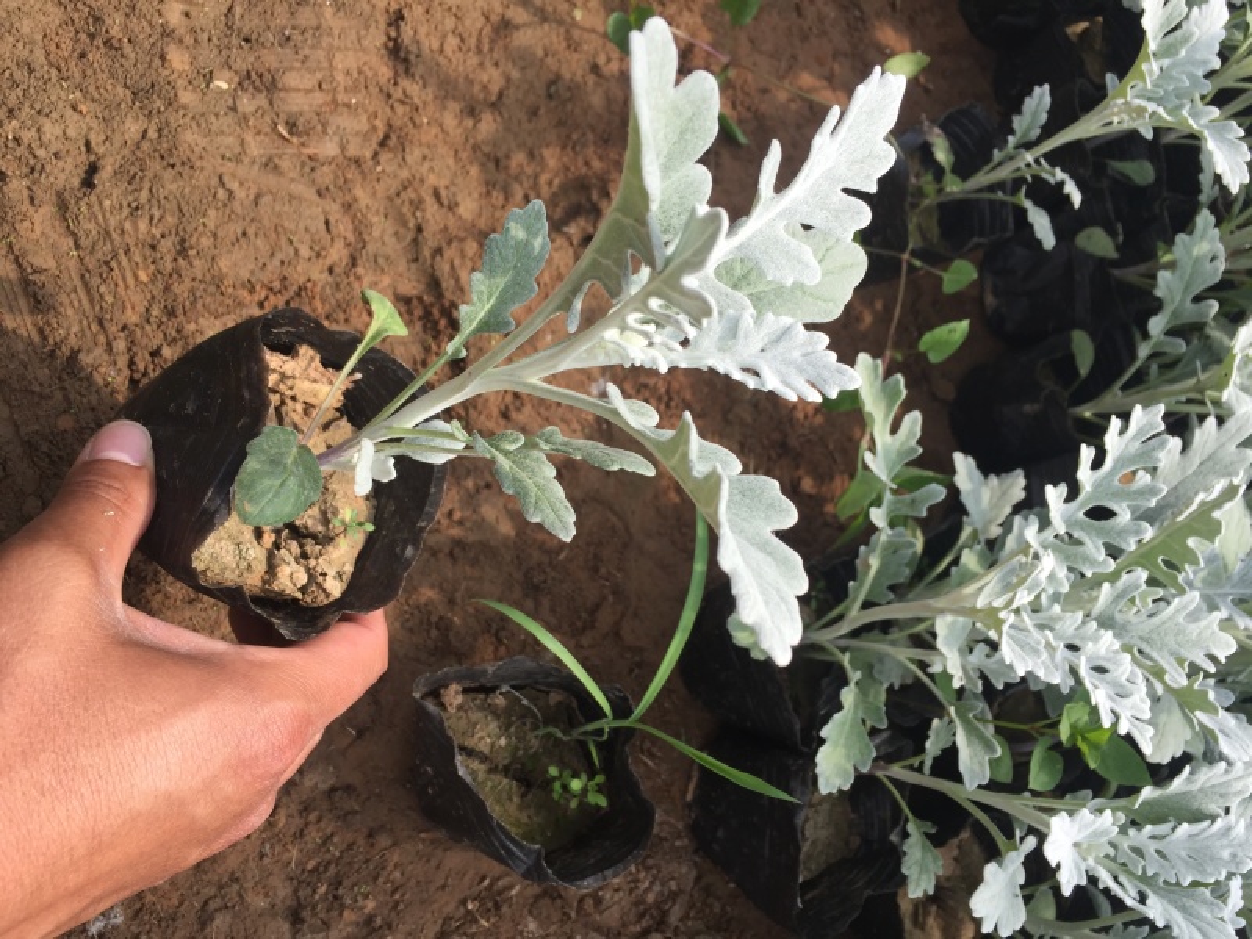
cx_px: 626
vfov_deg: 48.2
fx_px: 1049
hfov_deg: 61.7
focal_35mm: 29
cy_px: 470
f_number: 2.2
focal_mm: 4.15
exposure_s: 1/920
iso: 32
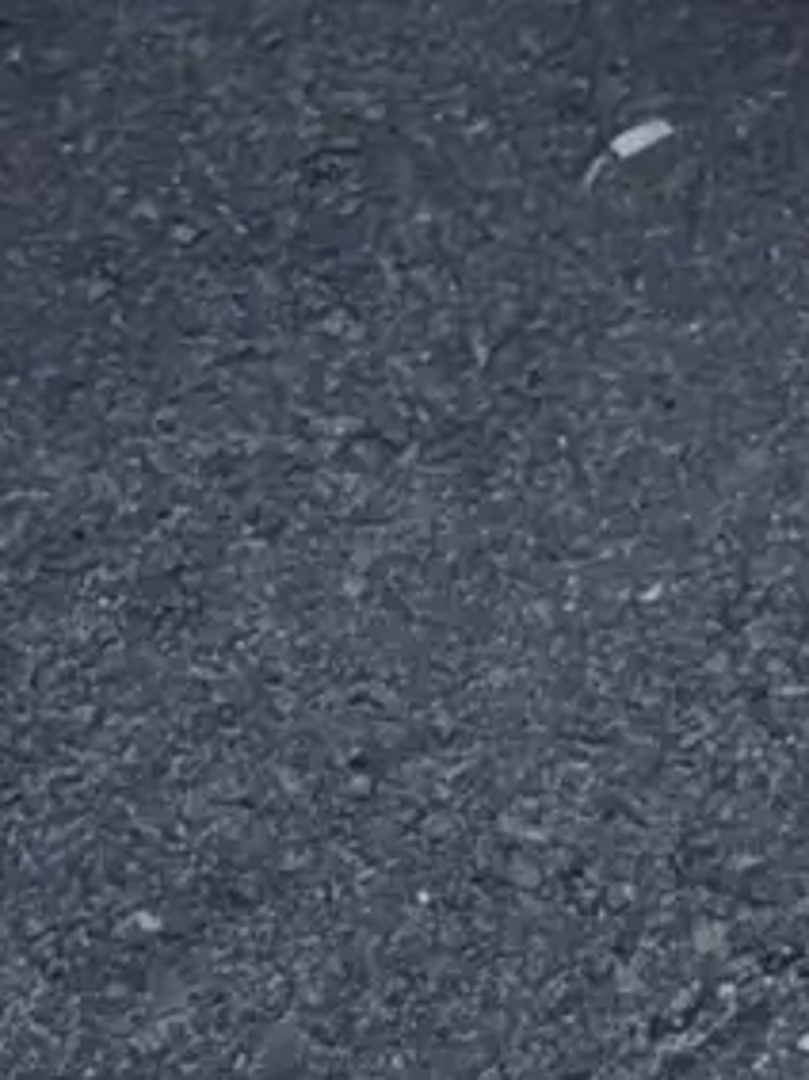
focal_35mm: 145
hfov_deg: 9.6
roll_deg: +0.4
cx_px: 1515
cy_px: -1673
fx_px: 4522
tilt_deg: -14.9
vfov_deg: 11.0
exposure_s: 1/50
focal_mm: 6.76
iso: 800
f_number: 1.78
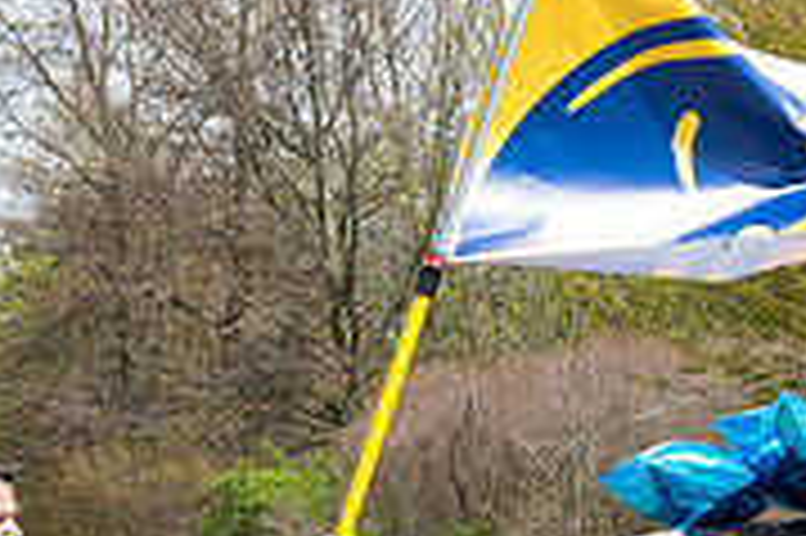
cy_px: 417
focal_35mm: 227
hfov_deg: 8.8
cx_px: 1220
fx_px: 5078
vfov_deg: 6.0
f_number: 7.1
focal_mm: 70
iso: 1000
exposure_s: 1/800
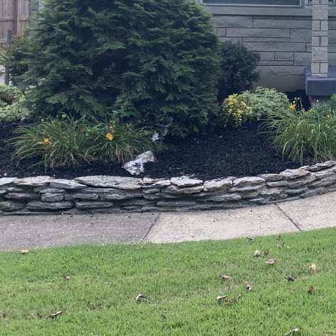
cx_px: 397
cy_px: 40
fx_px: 681
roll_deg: -0.7
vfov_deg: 26.9
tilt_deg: -1.3
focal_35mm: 62
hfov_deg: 25.1
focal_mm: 4.25
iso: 25
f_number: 1.8
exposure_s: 1/783
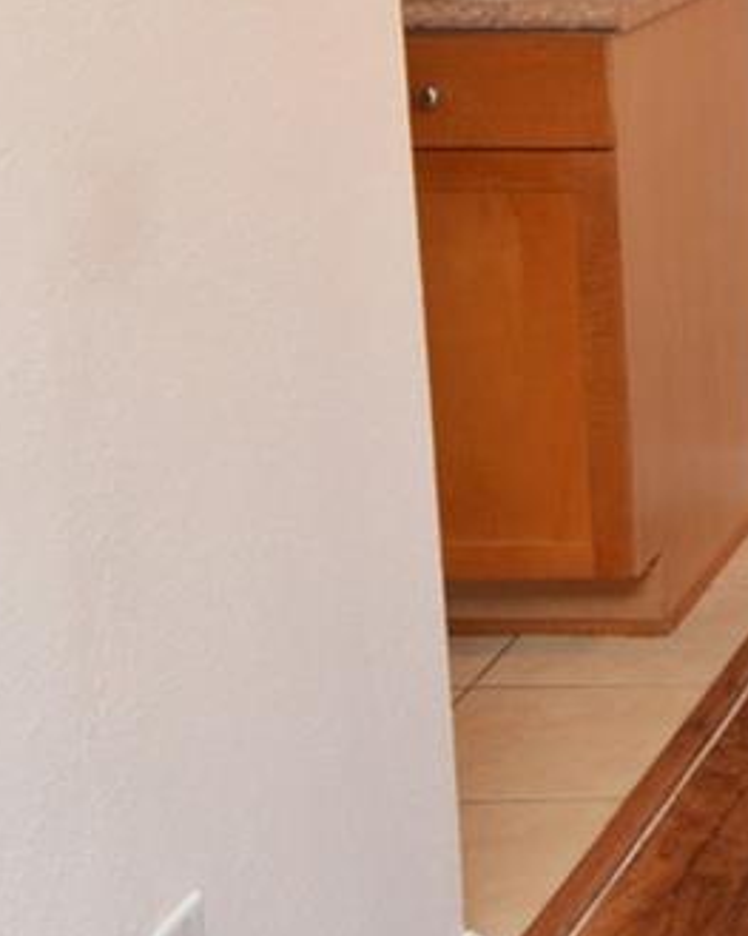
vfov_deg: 22.6
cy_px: 44
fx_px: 2270
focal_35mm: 82
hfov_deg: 14.4
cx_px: 1638
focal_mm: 12
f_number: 4
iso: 400
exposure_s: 1/60
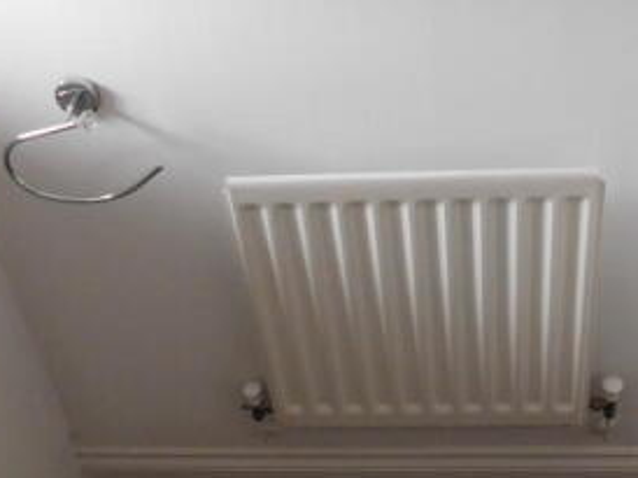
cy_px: 246
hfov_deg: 38.5
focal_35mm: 49
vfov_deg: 29.6
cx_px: 425
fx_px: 902
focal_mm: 4
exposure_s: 1/8
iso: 400
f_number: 3
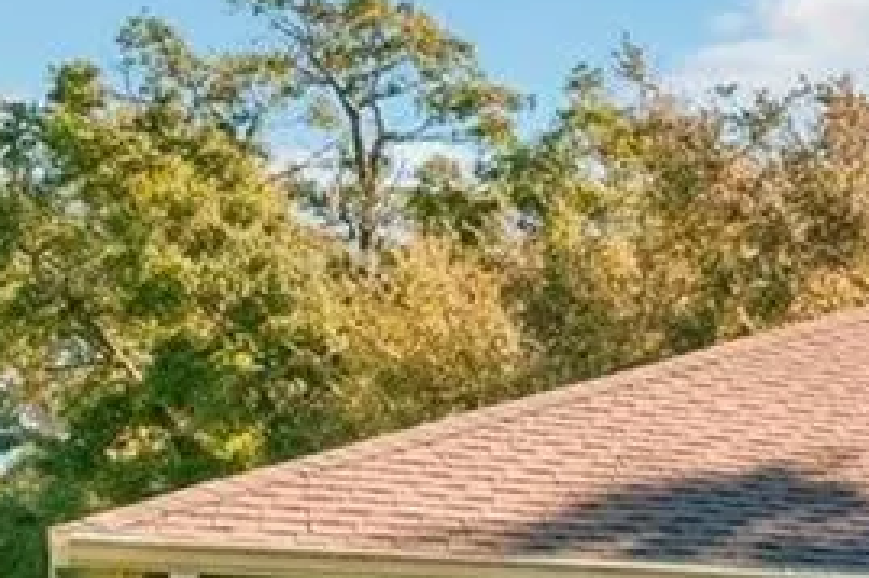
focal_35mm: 113
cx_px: 2080
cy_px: 885
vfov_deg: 11.6
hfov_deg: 13.4
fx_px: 2726
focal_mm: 19
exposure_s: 1/250
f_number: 11
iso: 400
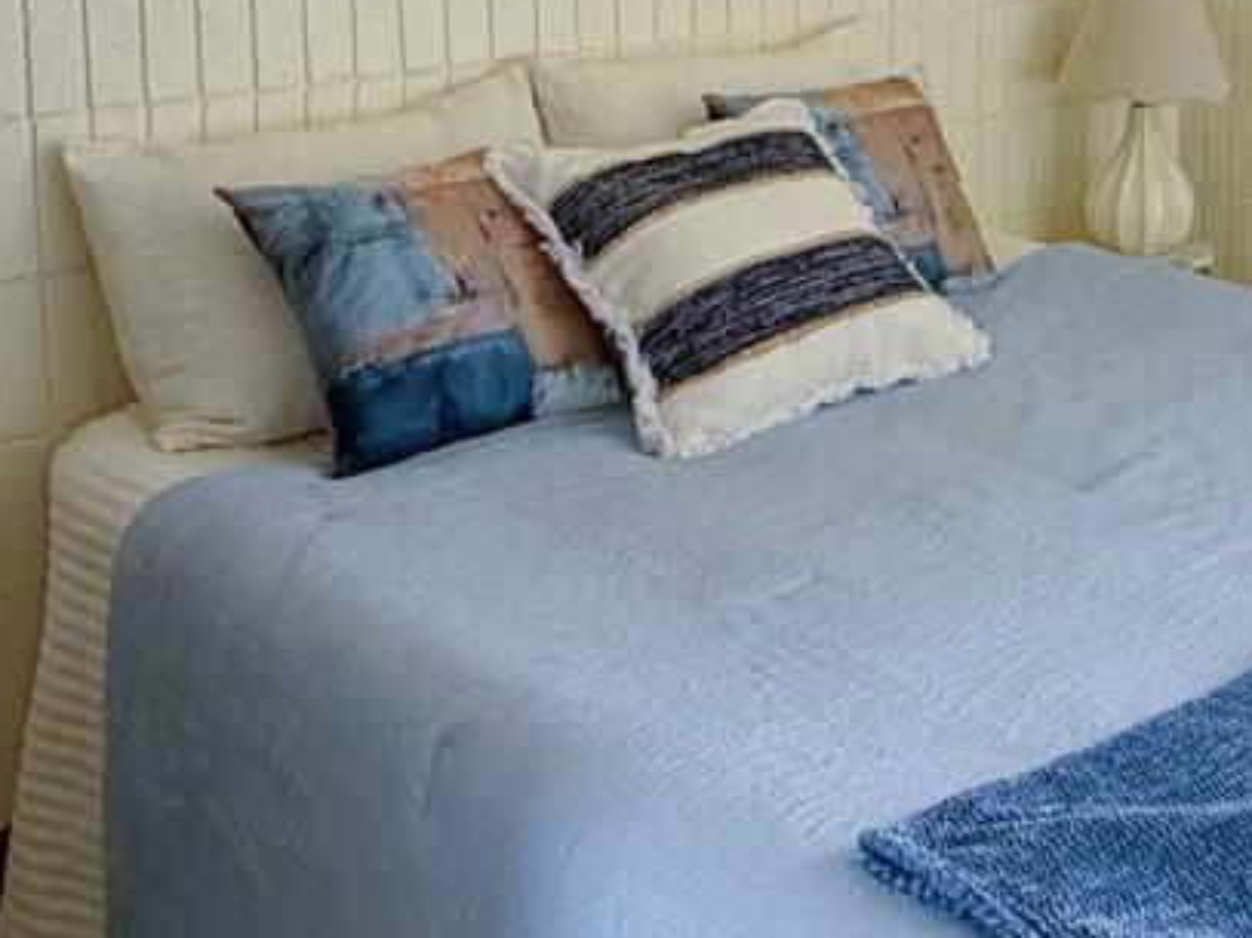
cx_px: 1169
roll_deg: -0.8
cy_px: -15
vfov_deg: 25.2
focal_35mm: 55
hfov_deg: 32.8
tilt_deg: -7.0
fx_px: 1989
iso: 125
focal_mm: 2.22
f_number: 2.2
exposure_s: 1/121
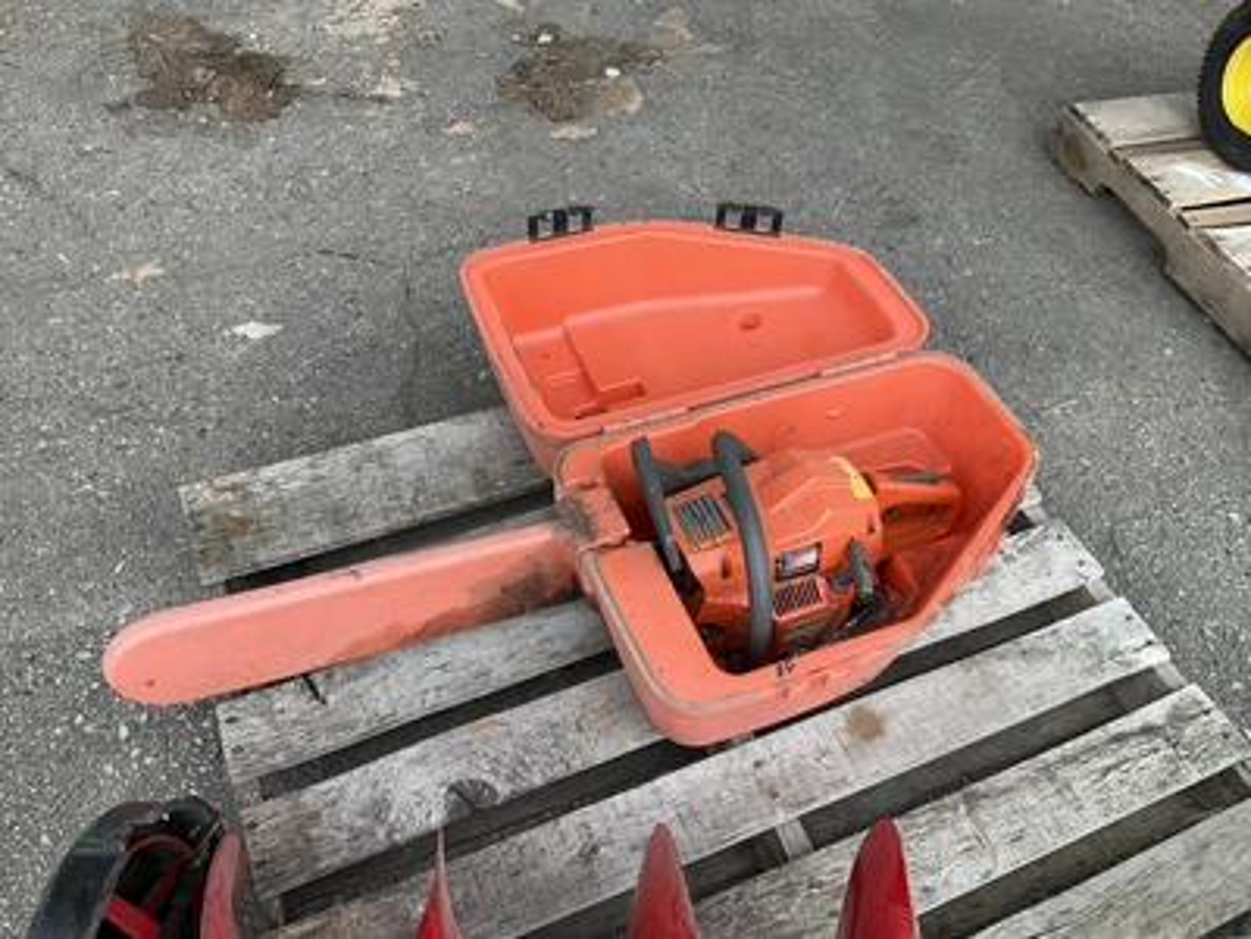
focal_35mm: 29
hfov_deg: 61.7
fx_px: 1048
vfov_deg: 48.2
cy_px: 470
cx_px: 626
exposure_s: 1/182
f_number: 1.8
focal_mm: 3
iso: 20
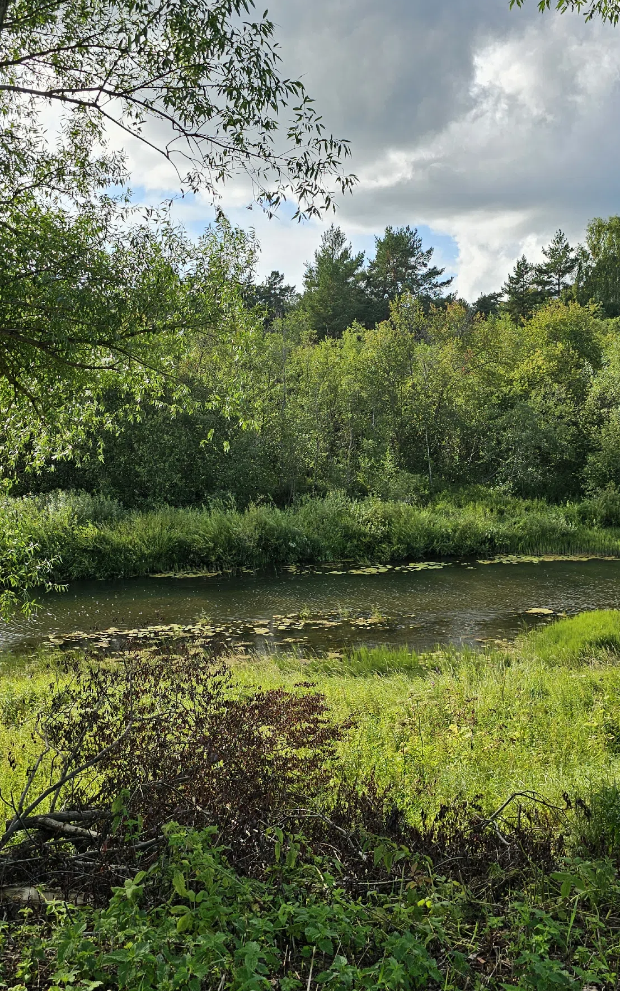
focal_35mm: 33
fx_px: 892
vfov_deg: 58.1
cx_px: 340
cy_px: 490
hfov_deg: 38.3
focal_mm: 6.3
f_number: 1.7
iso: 10
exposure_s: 1/455
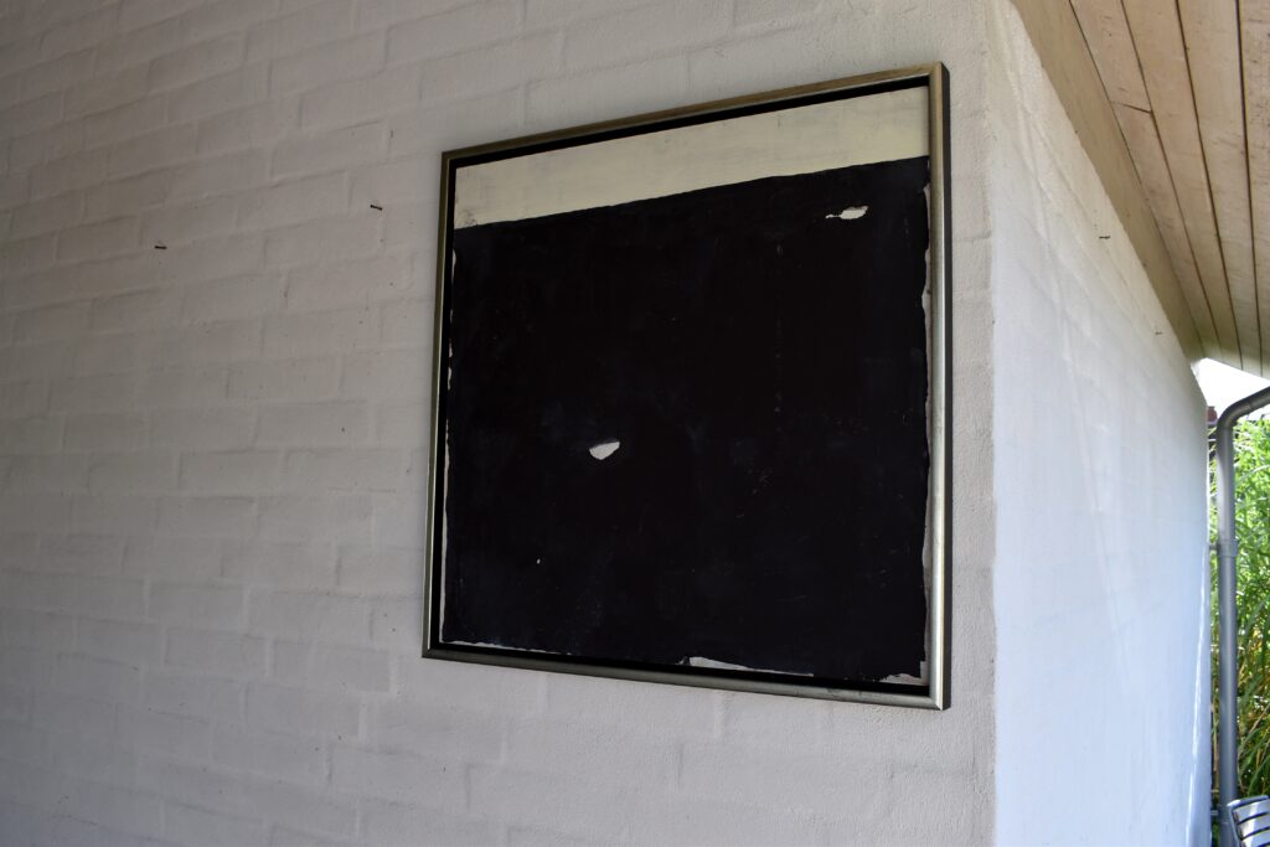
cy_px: 424
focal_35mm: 32
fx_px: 1111
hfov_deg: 59.5
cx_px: 635
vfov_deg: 41.7
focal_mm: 21
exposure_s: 1/250
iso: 280
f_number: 8
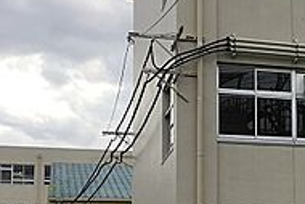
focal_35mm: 95
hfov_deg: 20.3
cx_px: 348
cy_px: 186
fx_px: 805
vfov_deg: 14.3
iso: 25
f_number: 2.2
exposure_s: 1/605
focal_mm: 4.15
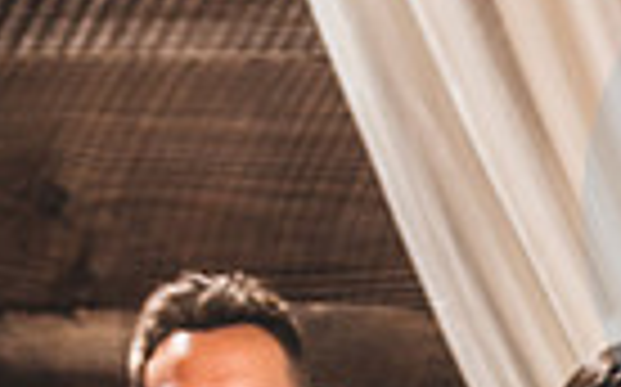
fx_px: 9825
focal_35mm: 581
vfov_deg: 2.3
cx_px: 1328
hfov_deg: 3.6
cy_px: 262
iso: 1250
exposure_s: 1/160
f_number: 2.8
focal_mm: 130
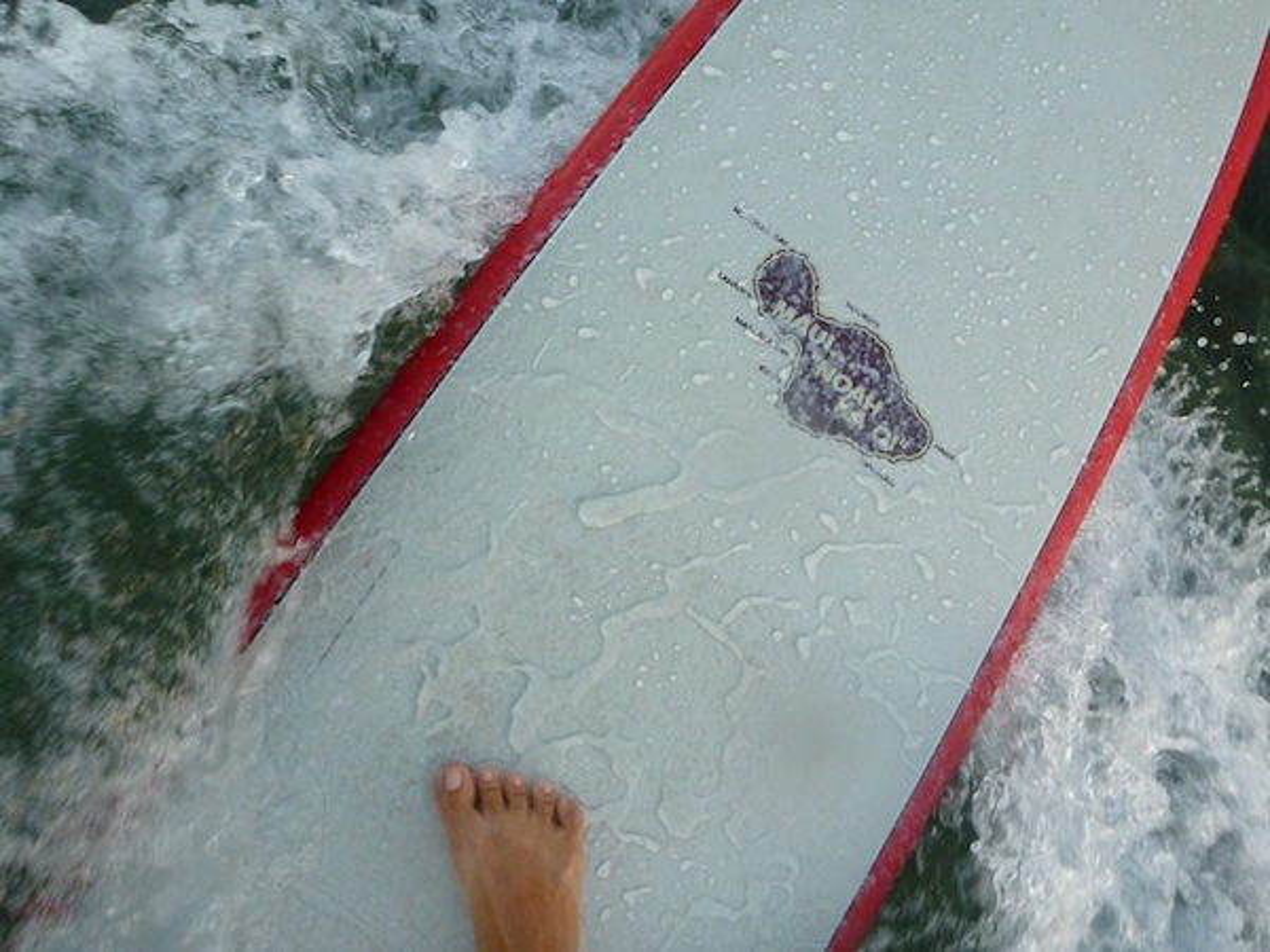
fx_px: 1027
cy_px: 476
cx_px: 635
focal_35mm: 28
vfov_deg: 49.7
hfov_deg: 63.4
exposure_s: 1/200
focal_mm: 4.9
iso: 400
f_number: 3.3
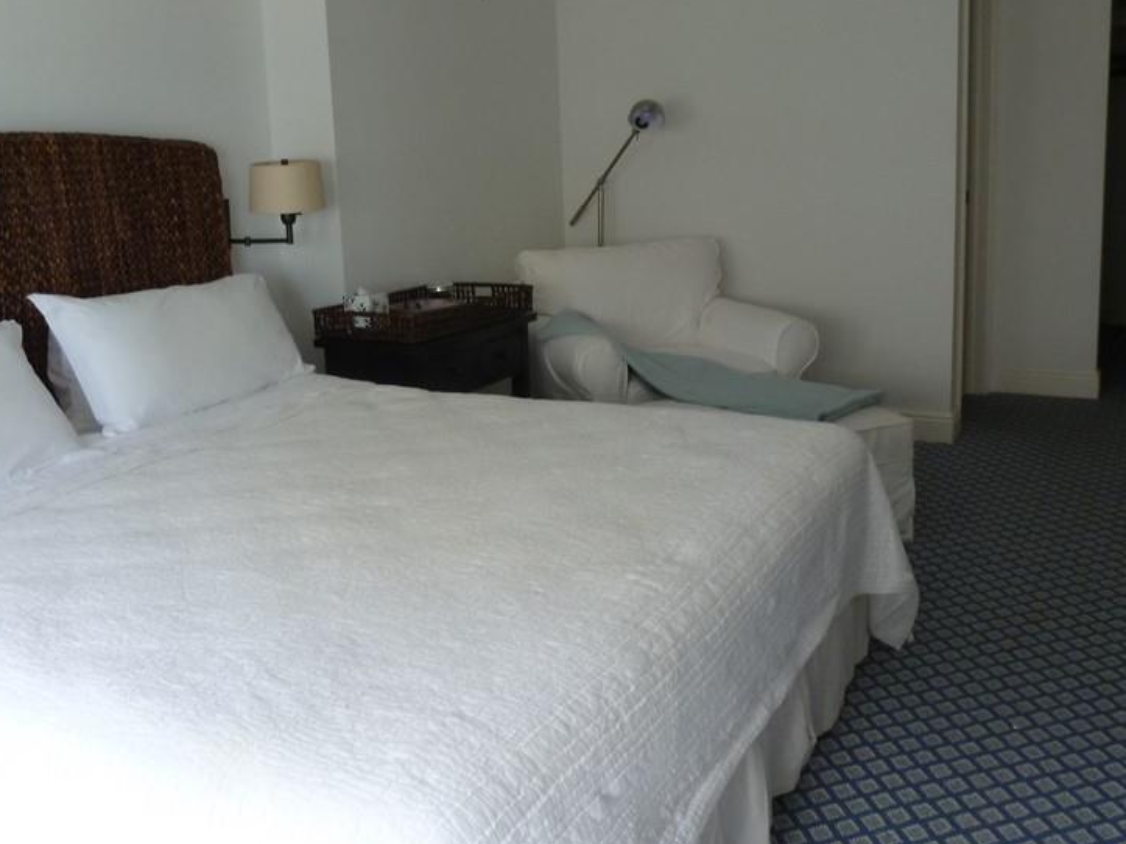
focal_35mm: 34
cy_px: 343
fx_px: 1106
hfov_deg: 53.2
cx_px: 403
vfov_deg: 41.6
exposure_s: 1/60
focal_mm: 4.3
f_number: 3.3
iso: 160
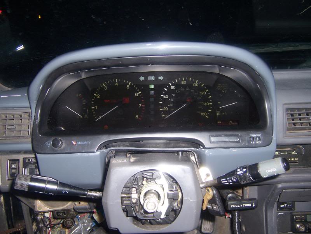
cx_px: 156
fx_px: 296
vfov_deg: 42.9
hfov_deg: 55.4
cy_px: 117
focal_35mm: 33
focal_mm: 5.5
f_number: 2.8
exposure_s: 1/60
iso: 80
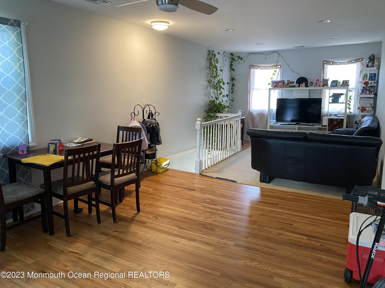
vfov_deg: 53.1
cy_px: 144
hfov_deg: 67.3
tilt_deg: -8.3
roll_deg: +1.0
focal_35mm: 26
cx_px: 192
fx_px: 289
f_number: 1.8
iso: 250
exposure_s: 1/60
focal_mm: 4.25
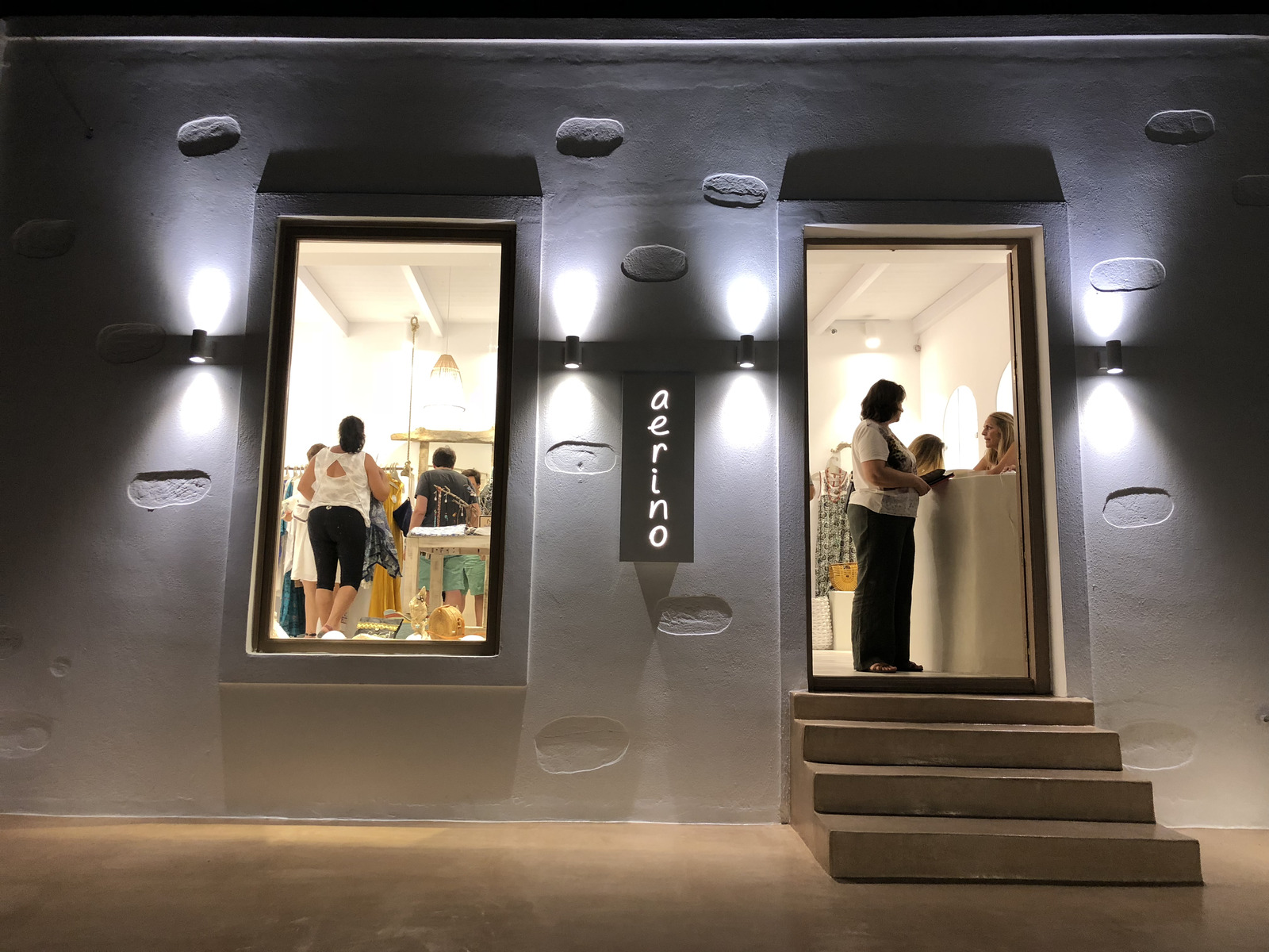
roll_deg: -0.1
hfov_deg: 63.4
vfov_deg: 49.7
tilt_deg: +8.0
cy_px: 476
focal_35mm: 28
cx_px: 634
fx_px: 1026
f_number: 1.8
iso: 40
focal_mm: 4
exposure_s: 1/25
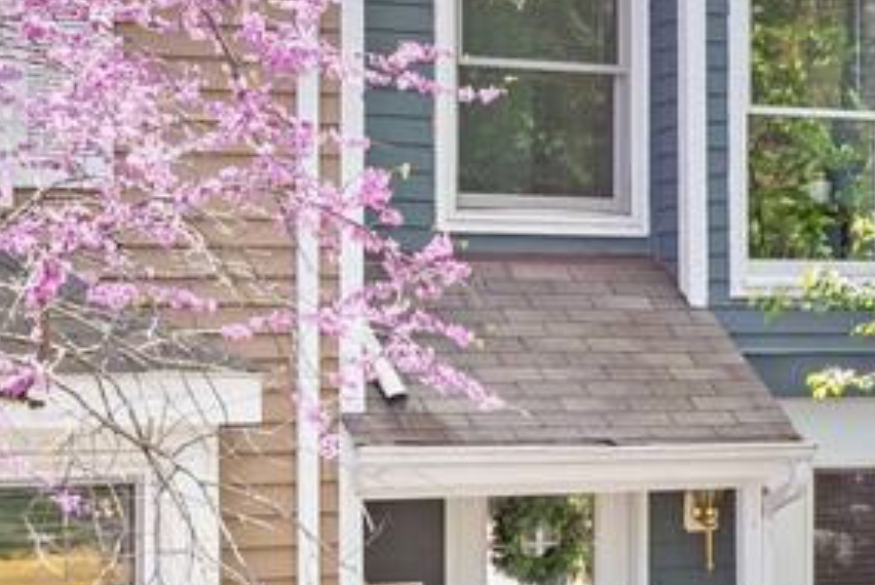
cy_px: 353
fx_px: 2628
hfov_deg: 17.9
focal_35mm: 108
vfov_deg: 12.7
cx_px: 1060
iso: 100
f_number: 9
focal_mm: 20
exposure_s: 1/13
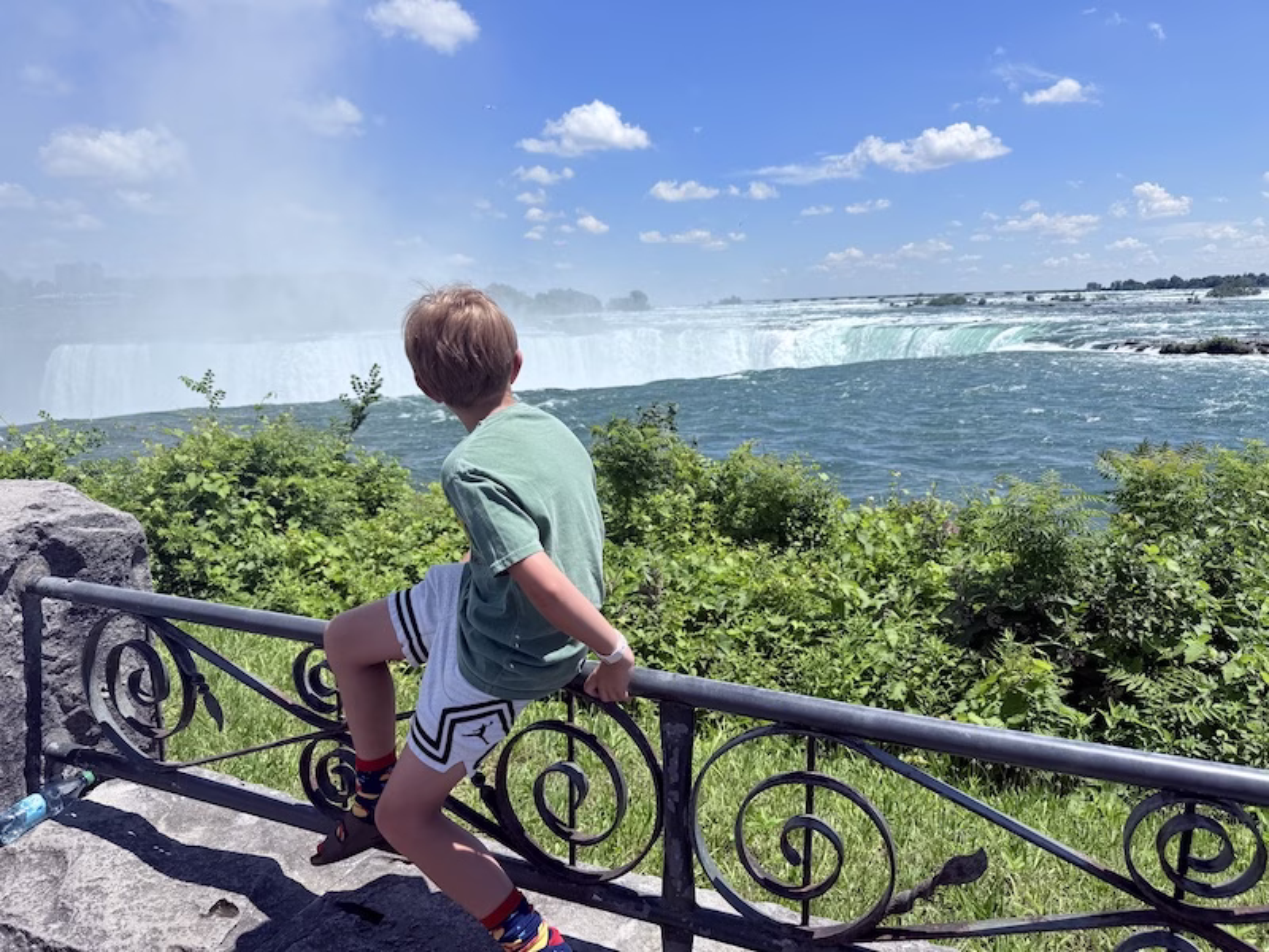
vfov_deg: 56.8
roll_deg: +1.9
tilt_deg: -9.2
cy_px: 476
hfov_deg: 71.6
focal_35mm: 24
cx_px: 634
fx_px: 880
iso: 80
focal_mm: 6.76
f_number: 1.78
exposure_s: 1/6173
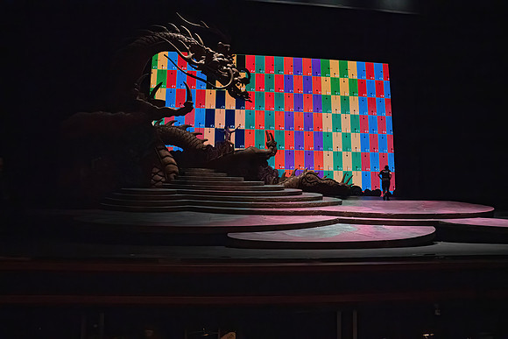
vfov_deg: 53.2
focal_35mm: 24
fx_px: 339
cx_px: 254
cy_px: 170
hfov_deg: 73.7
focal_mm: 24
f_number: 9
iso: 25600
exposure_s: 1/400
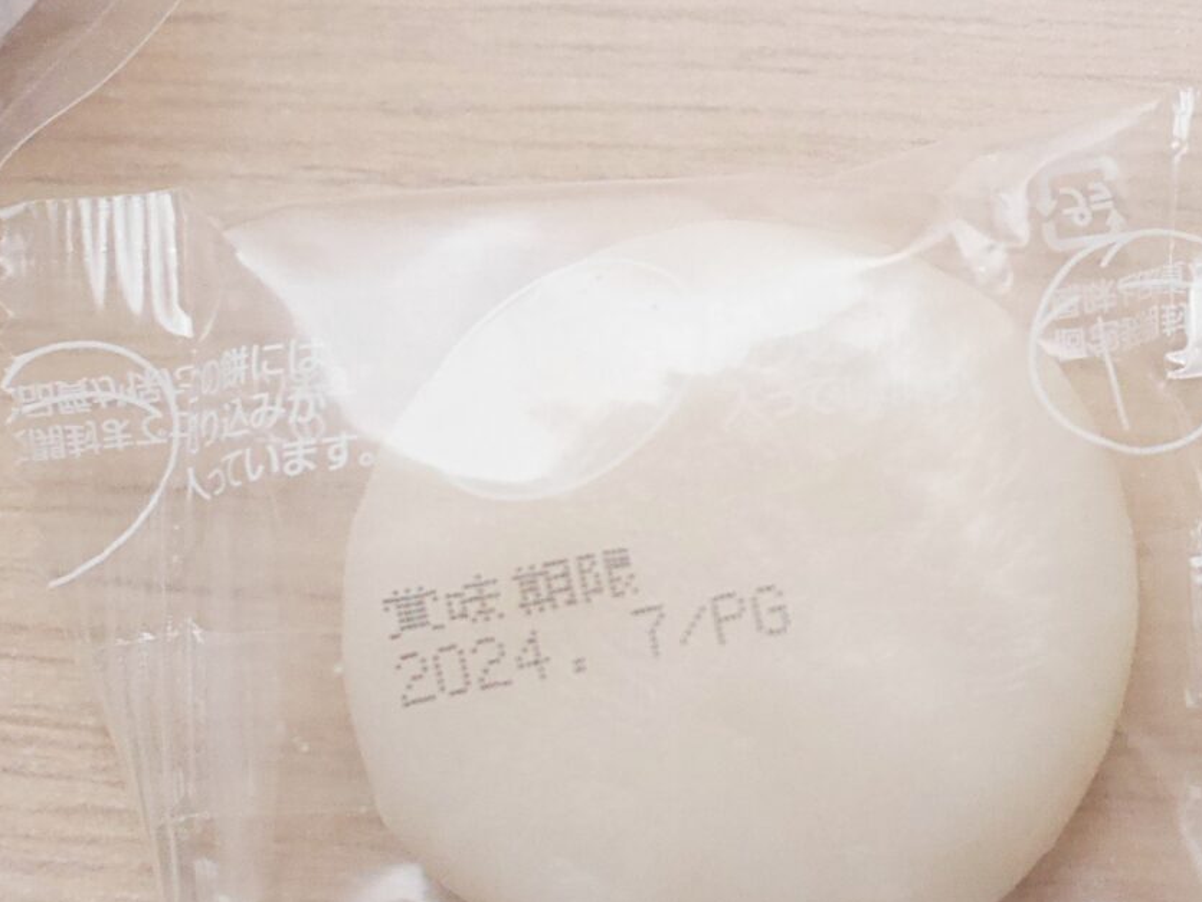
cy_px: 266
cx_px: 1347
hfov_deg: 20.3
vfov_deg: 16.0
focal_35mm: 92
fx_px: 3196
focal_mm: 15
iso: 2500
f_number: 2.2
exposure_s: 1/60
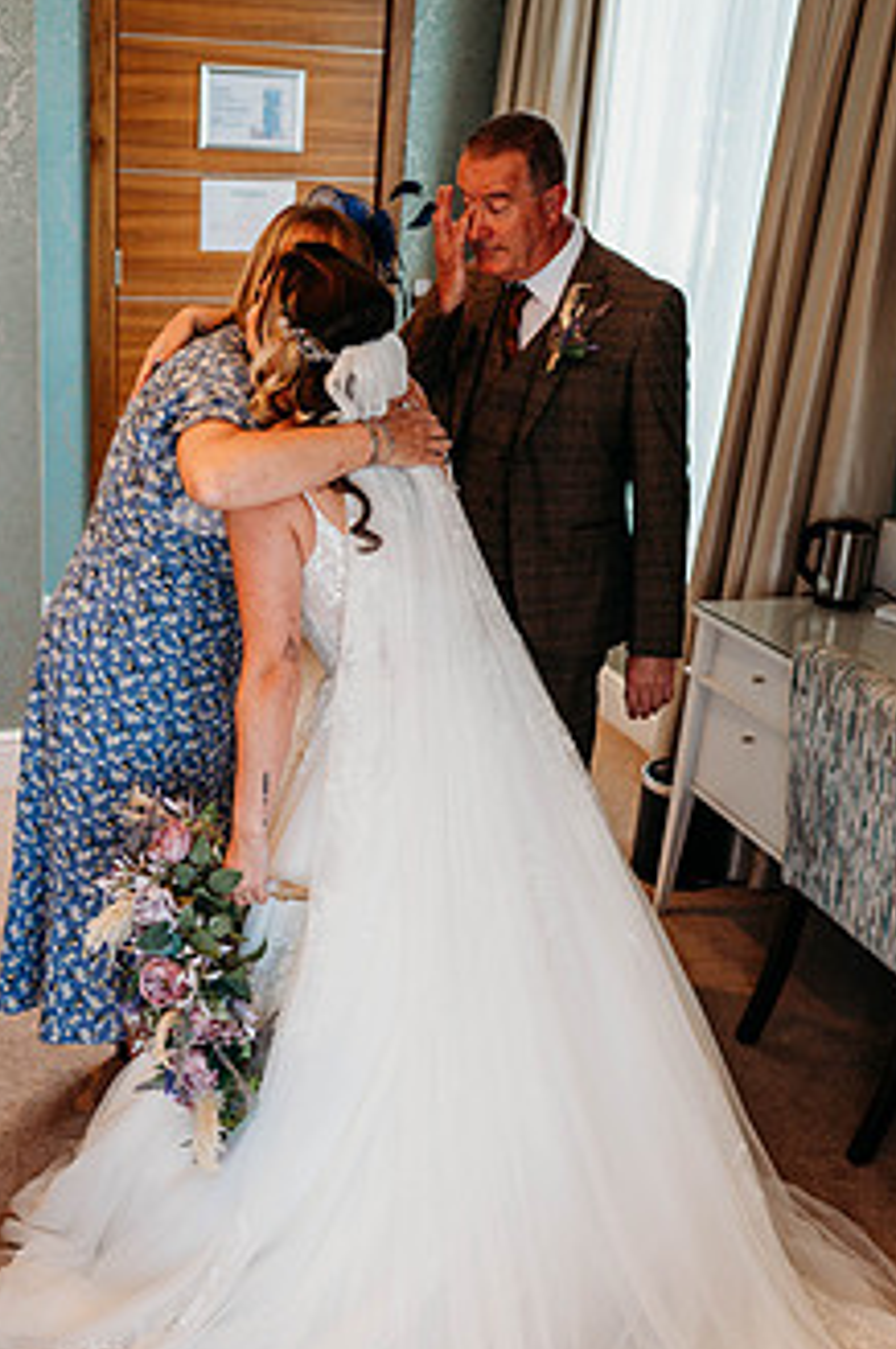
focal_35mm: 48
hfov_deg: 28.0
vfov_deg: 41.0
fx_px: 1796
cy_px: 810
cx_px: 384
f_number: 2.8
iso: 400
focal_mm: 35
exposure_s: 1/250
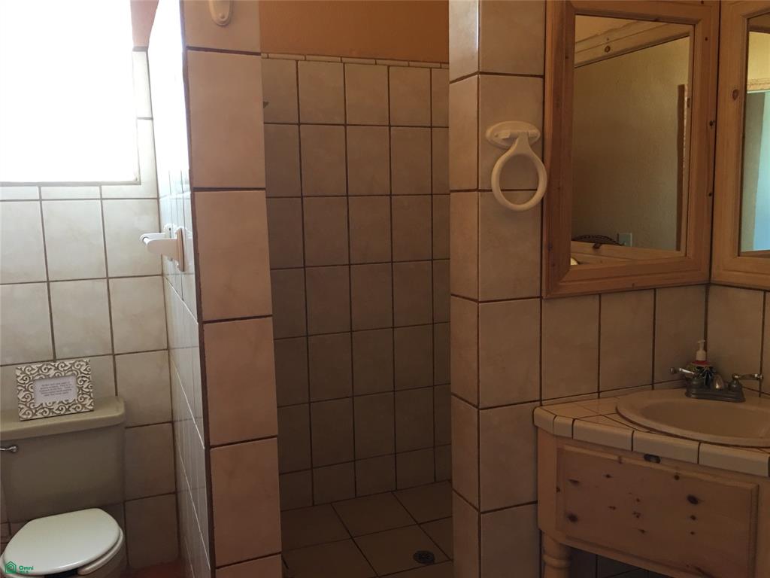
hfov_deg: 61.7
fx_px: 645
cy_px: 289
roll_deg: +1.0
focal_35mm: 29
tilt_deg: -6.4
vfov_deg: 48.2
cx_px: 385
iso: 125
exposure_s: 1/15
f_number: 2.2
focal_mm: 4.15
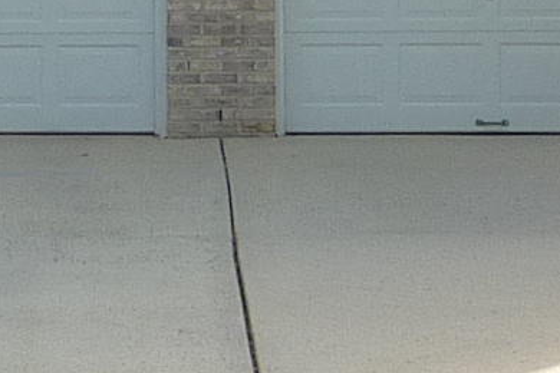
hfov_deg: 10.5
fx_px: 2986
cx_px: -165
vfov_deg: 7.1
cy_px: -131
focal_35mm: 192
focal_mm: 4.1
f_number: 4
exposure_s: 1/250
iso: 80
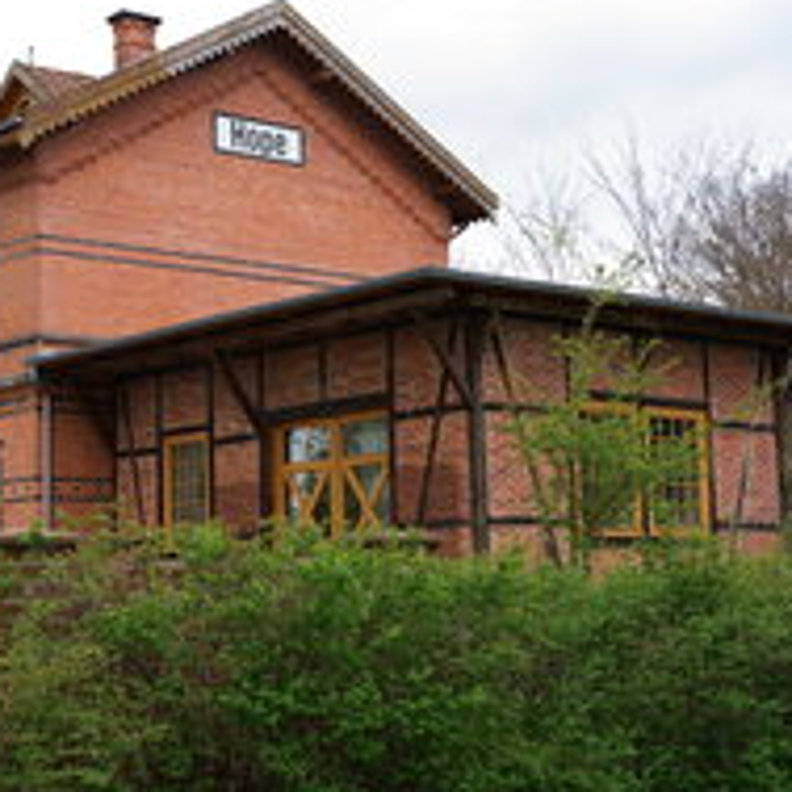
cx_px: 247
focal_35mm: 63
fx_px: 1631
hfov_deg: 27.1
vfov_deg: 27.3
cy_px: 362
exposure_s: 1/125
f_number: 5.6
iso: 100
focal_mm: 35
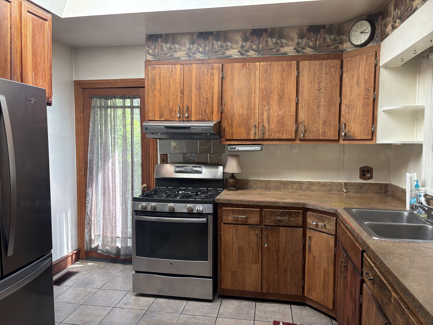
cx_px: 216
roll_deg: +0.4
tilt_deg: -3.3
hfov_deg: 67.3
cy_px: 162
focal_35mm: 26
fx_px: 325
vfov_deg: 53.1
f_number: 1.6
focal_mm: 5.96
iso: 125
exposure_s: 1/109
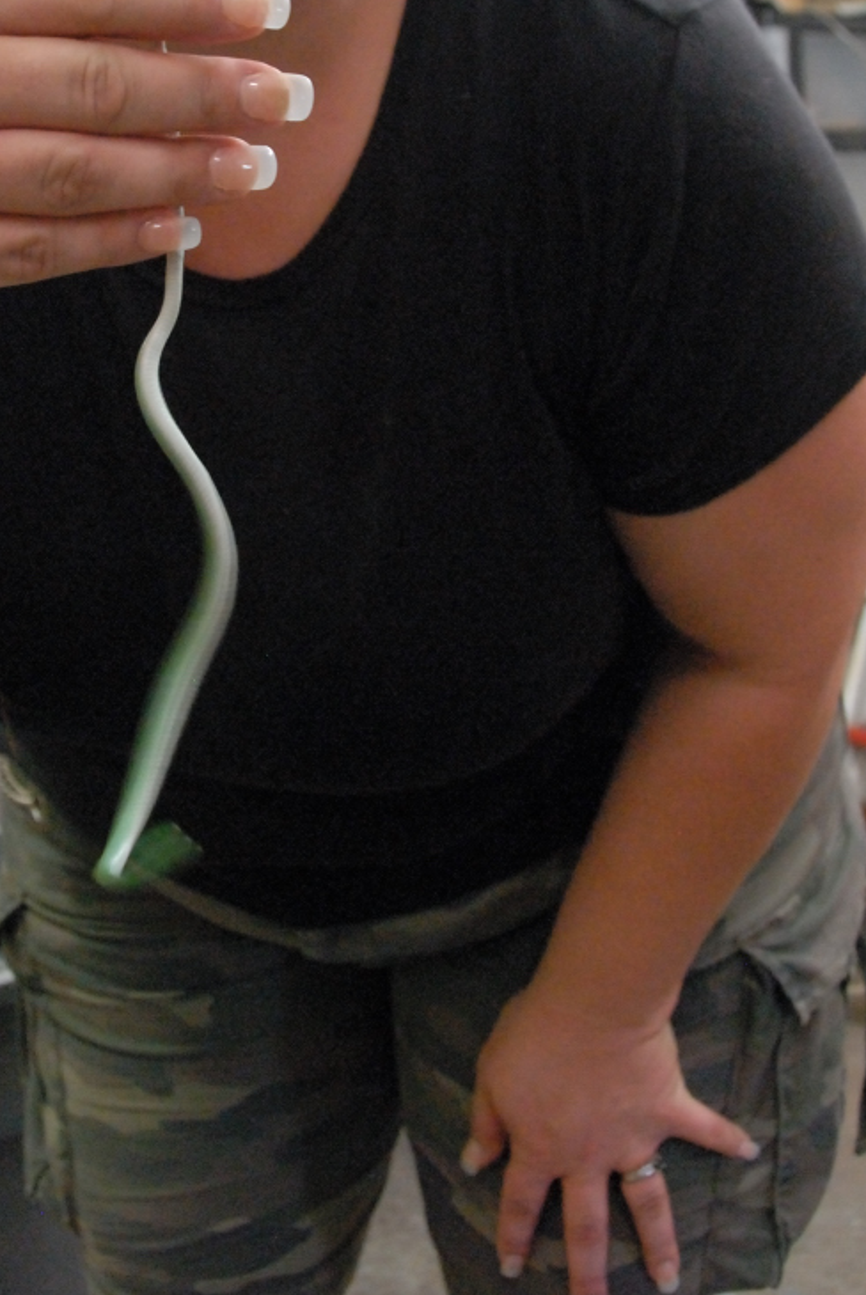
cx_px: 295
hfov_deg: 25.4
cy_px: 294
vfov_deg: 36.4
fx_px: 1909
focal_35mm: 53
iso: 1600
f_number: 3.8
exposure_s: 1/45
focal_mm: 20
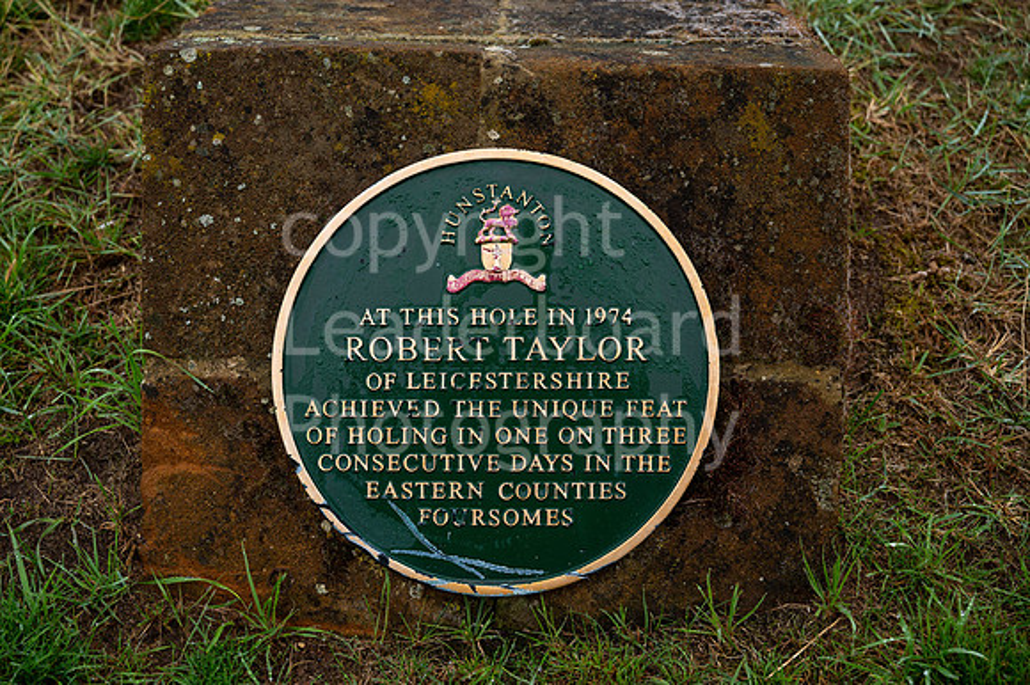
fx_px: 1258
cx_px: 515
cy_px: 342
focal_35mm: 44
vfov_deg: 30.5
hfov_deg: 44.5
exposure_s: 1/60
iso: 100
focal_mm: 44
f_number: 4.5
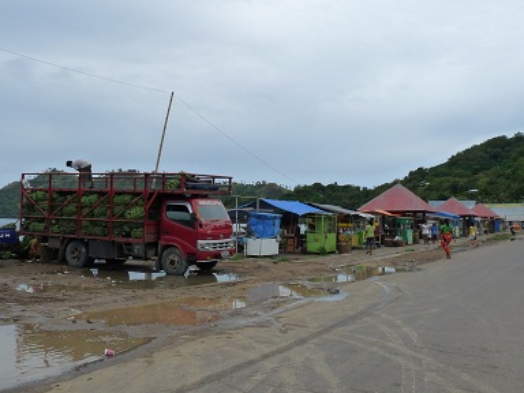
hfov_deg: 47.9
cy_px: 196
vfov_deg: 36.8
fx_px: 590
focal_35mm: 39
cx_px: 262
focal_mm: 4.8
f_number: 5.6
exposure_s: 1/320
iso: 160
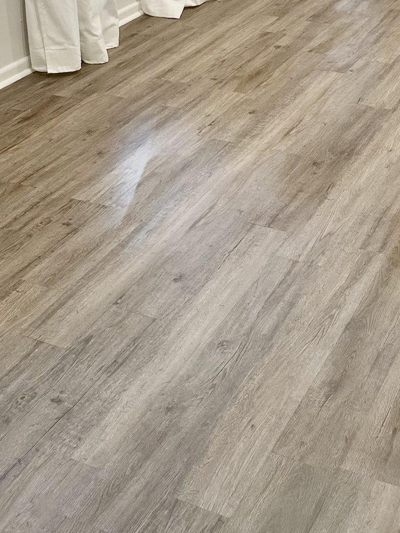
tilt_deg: -12.4
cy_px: -64
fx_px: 893
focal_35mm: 58
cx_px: 307
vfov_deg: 29.7
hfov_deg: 24.9
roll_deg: +1.8
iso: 160
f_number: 1.78
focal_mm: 6.86
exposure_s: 1/120
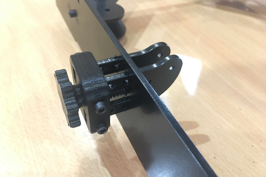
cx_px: 132
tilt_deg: -46.3
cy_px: 94
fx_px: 229
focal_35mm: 31
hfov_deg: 60.3
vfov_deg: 42.3
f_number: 2.2
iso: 250
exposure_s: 1/17
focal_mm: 4.15
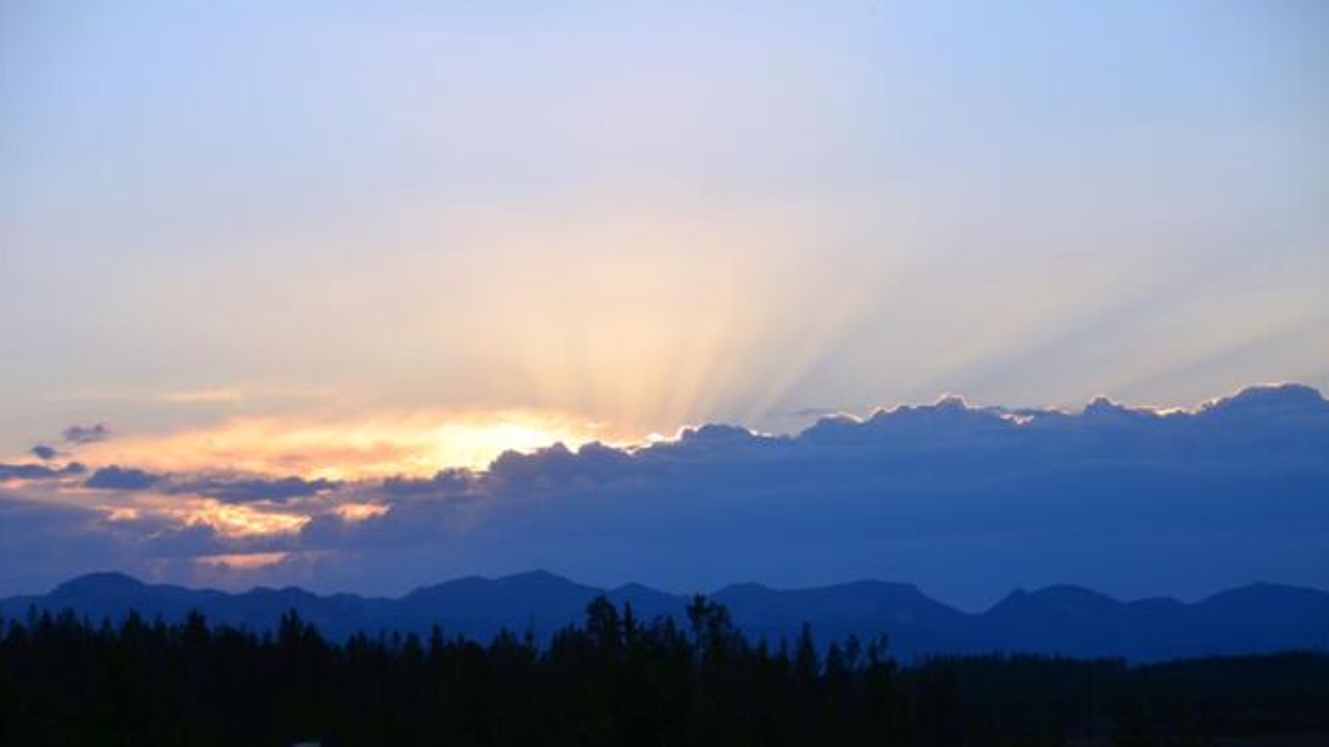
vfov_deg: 10.2
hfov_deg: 18.1
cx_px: 666
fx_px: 4176
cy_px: 438
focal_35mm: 119
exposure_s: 1/500
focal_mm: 75
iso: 200
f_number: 5.3
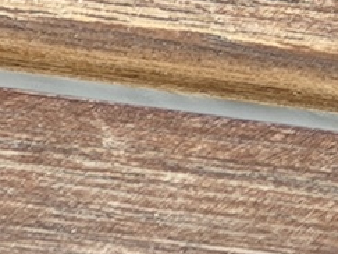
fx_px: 3670
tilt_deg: -46.4
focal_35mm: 376
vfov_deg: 3.7
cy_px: -729
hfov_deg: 4.9
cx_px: -861
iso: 50
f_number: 1.78
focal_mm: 6.76
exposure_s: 1/151
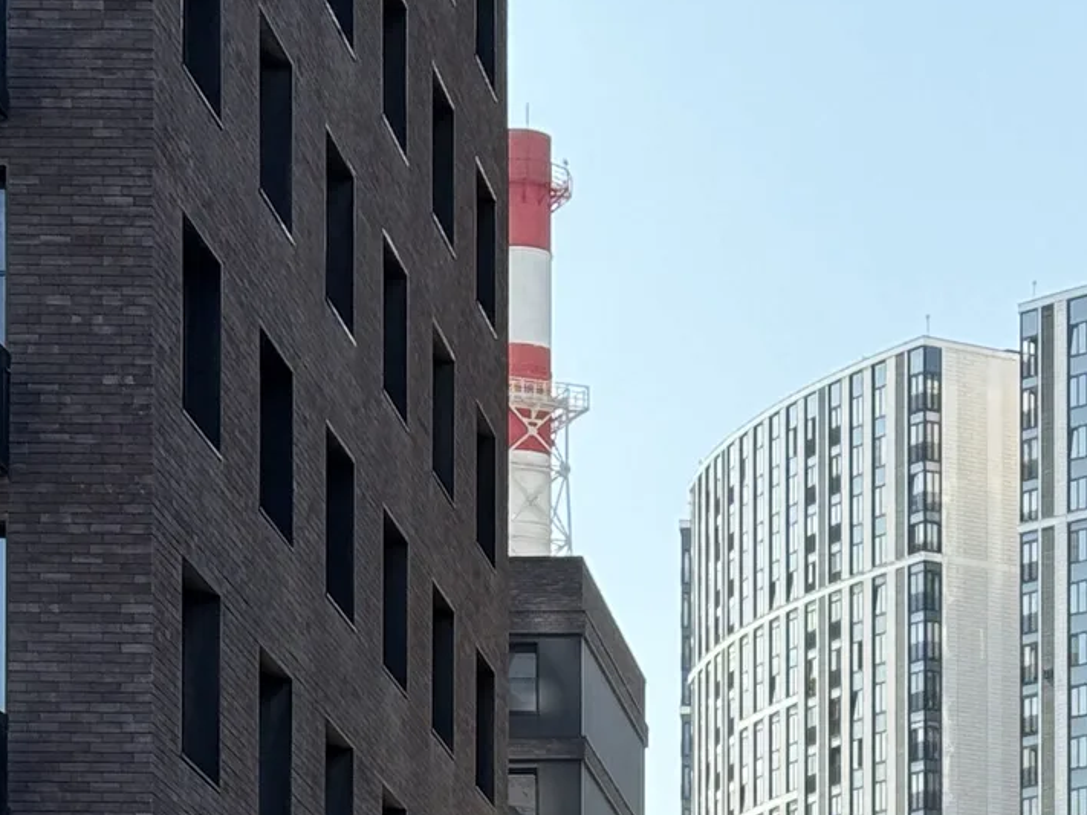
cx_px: 1059
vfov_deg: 8.9
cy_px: 1332
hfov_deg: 12.1
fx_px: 5086
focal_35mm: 162
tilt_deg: +4.2
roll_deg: -0.1
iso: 64
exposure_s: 1/1215
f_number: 1.78
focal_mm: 6.76
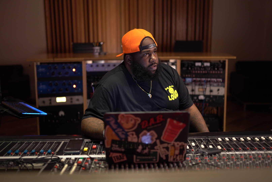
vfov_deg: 37.9
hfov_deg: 54.4
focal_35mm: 35
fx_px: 265
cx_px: 136
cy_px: 91
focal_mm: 35
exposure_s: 1/60
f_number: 1.4
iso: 1000
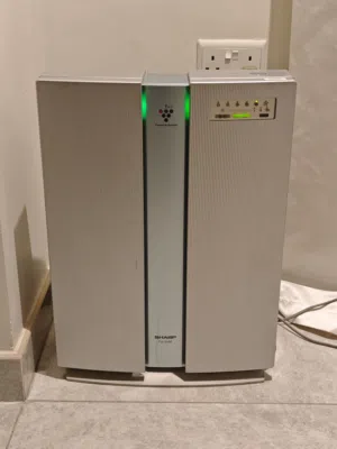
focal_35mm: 46
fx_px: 597
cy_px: 224
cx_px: 168
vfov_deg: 41.2
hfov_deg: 31.5
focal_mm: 8.72
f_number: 1.63
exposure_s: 1/50
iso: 640
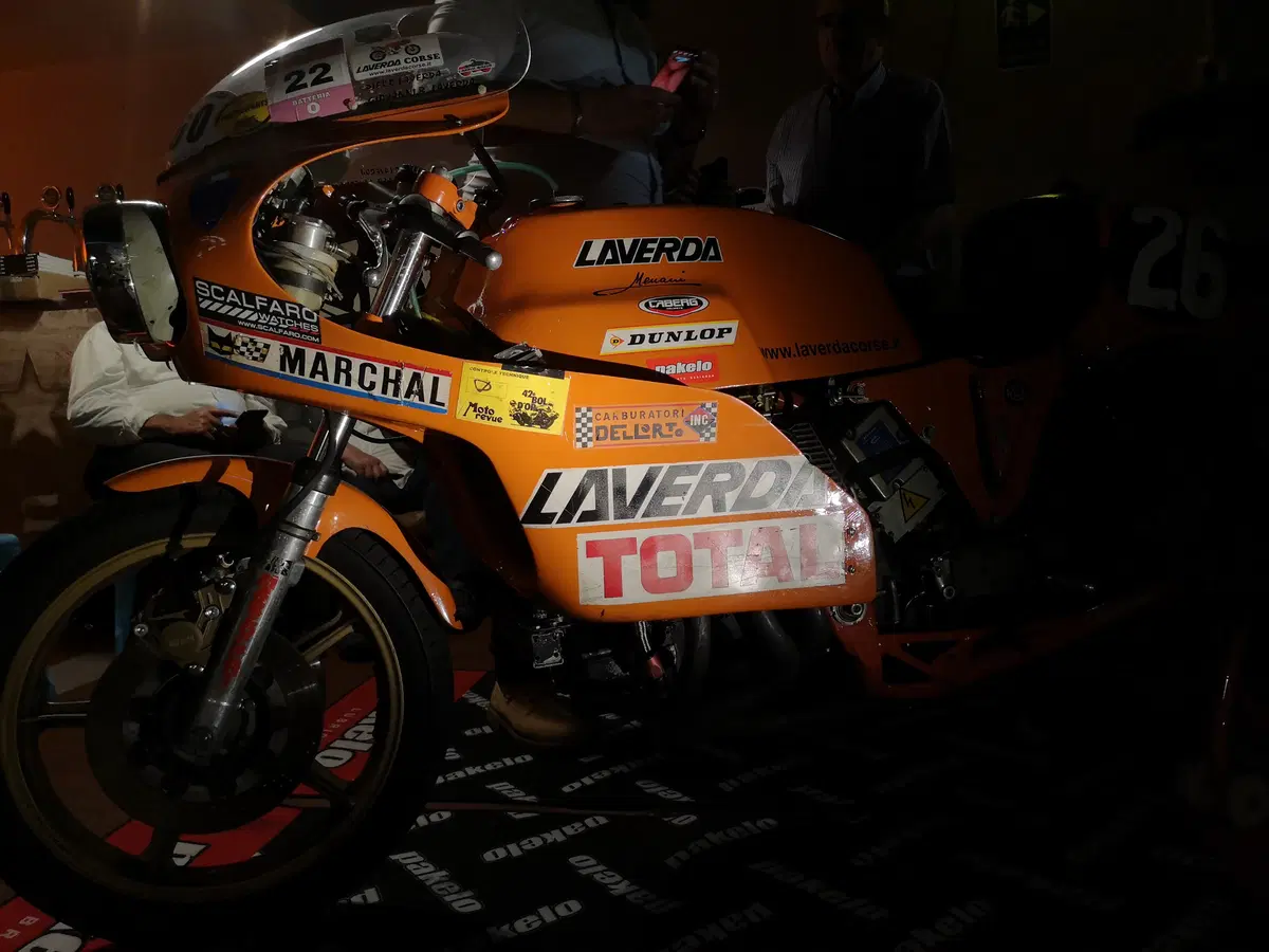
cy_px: 476
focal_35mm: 27
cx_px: 634
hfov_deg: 65.3
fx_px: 990
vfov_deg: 51.4
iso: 200
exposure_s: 1/50
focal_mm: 3.95
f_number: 1.8
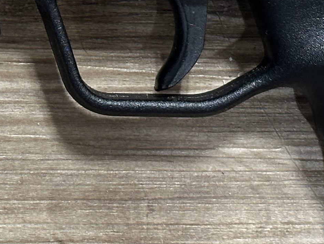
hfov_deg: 9.5
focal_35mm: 206
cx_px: 8
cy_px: -135
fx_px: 1929
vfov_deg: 7.1
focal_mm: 6.86
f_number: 1.78
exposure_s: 1/60
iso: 160
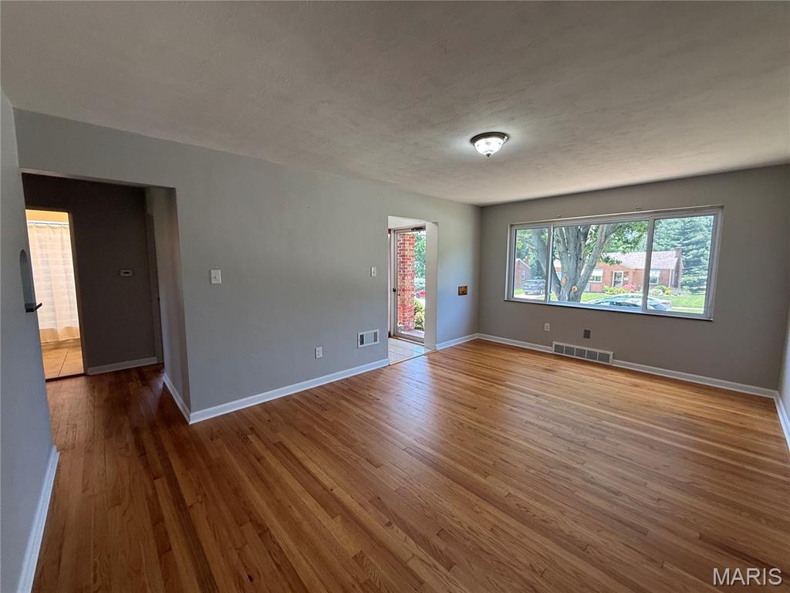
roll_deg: -0.2
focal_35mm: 14
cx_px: 395
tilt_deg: -6.2
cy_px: 296
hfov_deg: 102.1
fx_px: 320
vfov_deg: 85.7
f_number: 2.2
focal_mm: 2.22
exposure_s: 1/120
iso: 125
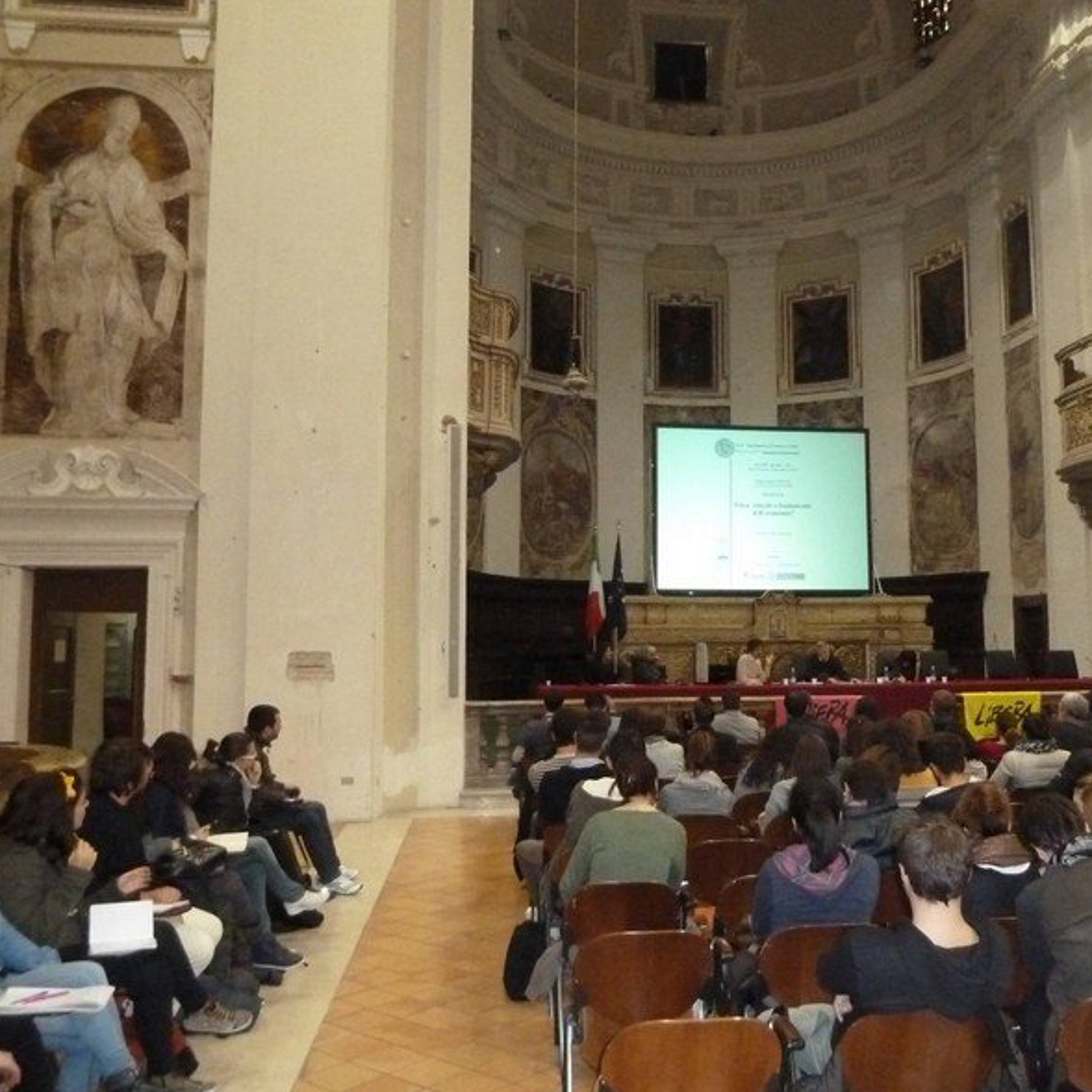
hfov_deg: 53.7
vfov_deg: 54.0
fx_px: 1071
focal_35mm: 30
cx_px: 641
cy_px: 554
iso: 800
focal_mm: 4.1
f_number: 3.3
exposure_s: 1/30
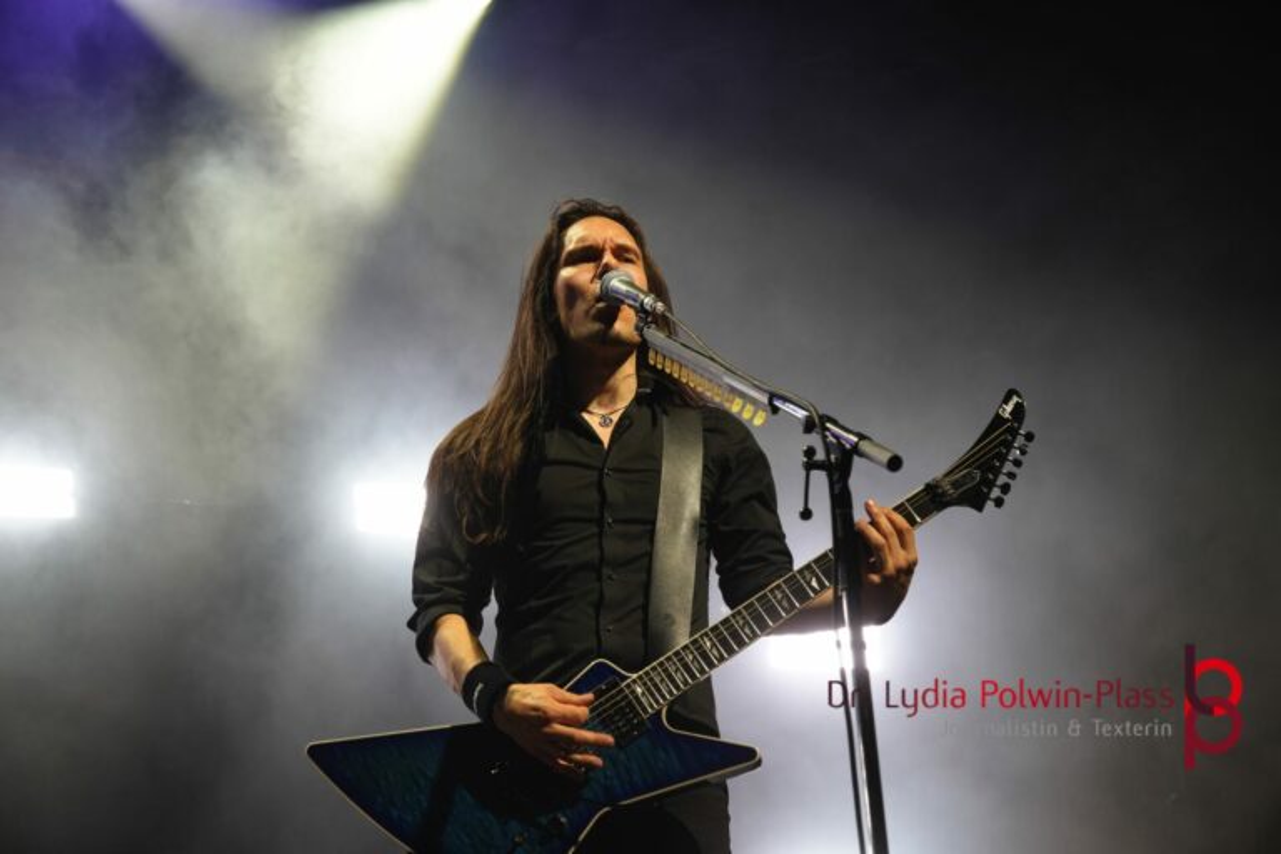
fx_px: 2508
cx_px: 640
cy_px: 427
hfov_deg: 28.6
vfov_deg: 19.3
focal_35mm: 70
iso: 400
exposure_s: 1/160
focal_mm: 47
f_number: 4.5
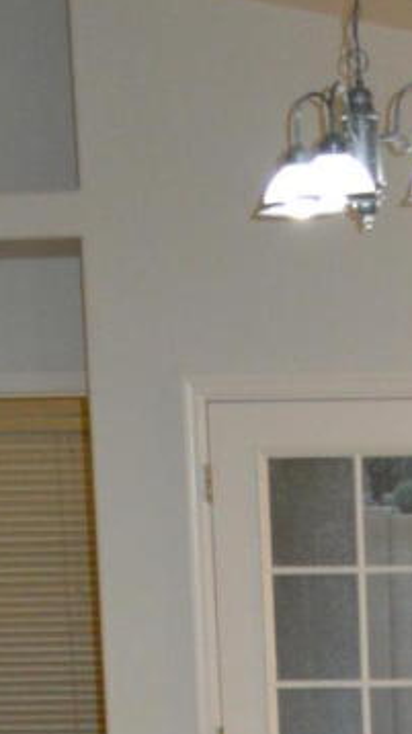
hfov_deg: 7.6
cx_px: 524
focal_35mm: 158
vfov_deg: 11.4
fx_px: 3073
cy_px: 1749
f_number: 3.5
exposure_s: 1/60
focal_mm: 18
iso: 720
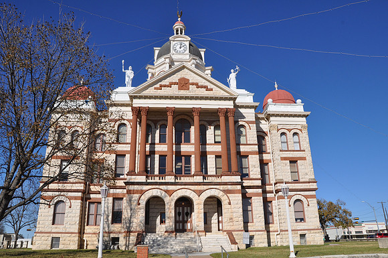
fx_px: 291
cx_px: 194
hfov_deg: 67.5
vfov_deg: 47.8
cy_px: 129
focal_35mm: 27
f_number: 13
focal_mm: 18
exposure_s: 1/160
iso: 200
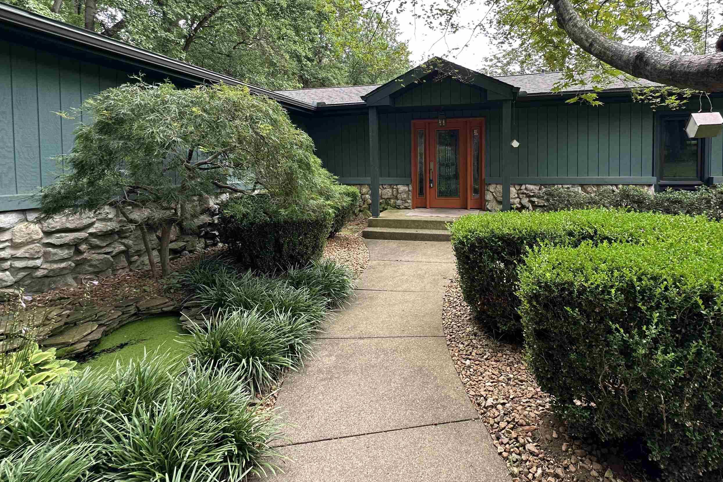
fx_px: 361
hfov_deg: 89.4
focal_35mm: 18
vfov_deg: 66.2
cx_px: 414
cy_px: 176
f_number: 2.2
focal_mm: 2.22
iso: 80
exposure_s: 1/99
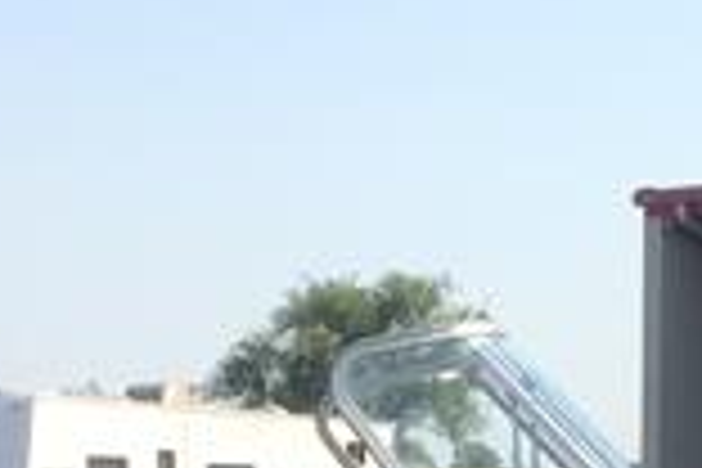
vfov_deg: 10.6
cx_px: 432
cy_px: 756
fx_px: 2418
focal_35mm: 124
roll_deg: +0.3
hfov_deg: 16.5
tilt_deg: -6.9
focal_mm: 4.15
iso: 32
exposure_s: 1/1866
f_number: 2.2
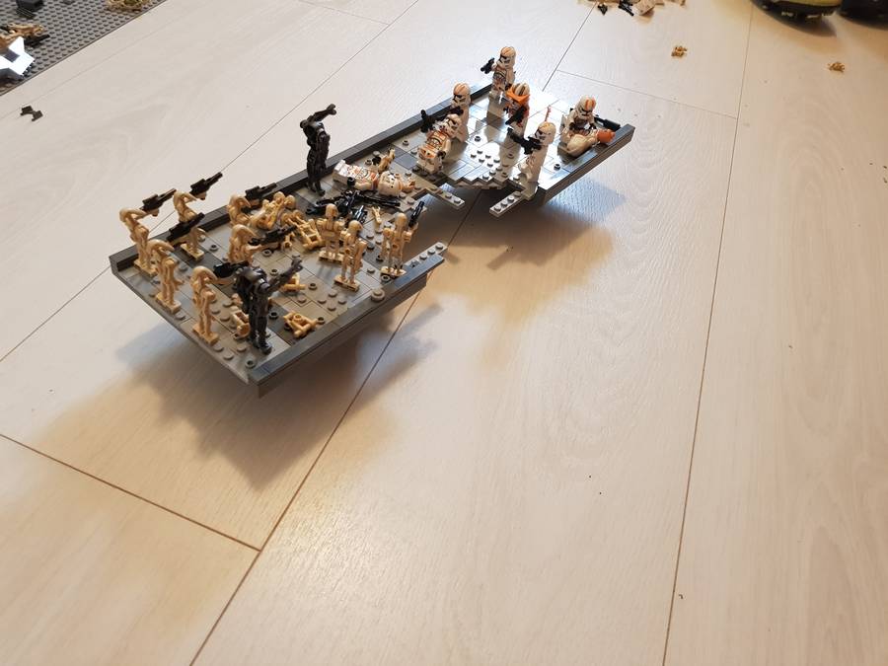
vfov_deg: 53.1
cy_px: 333
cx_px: 444
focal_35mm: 26
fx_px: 667
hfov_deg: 67.3
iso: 200
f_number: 1.7
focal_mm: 4.2
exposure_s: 1/14
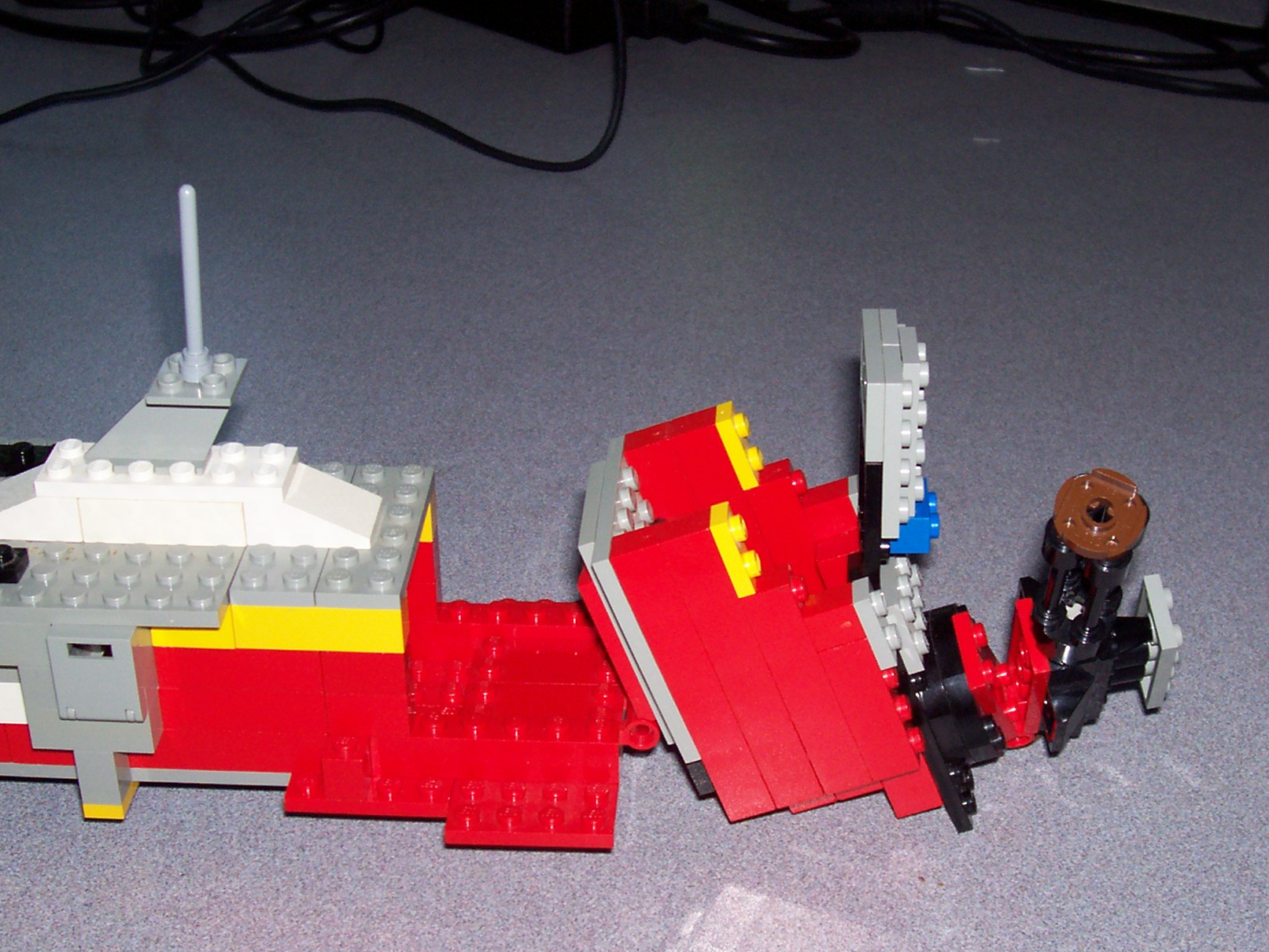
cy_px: 592
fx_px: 2200
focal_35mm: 60
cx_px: 747
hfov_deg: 32.1
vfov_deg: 24.4
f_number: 2.9
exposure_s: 1/68.5
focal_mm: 7
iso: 80
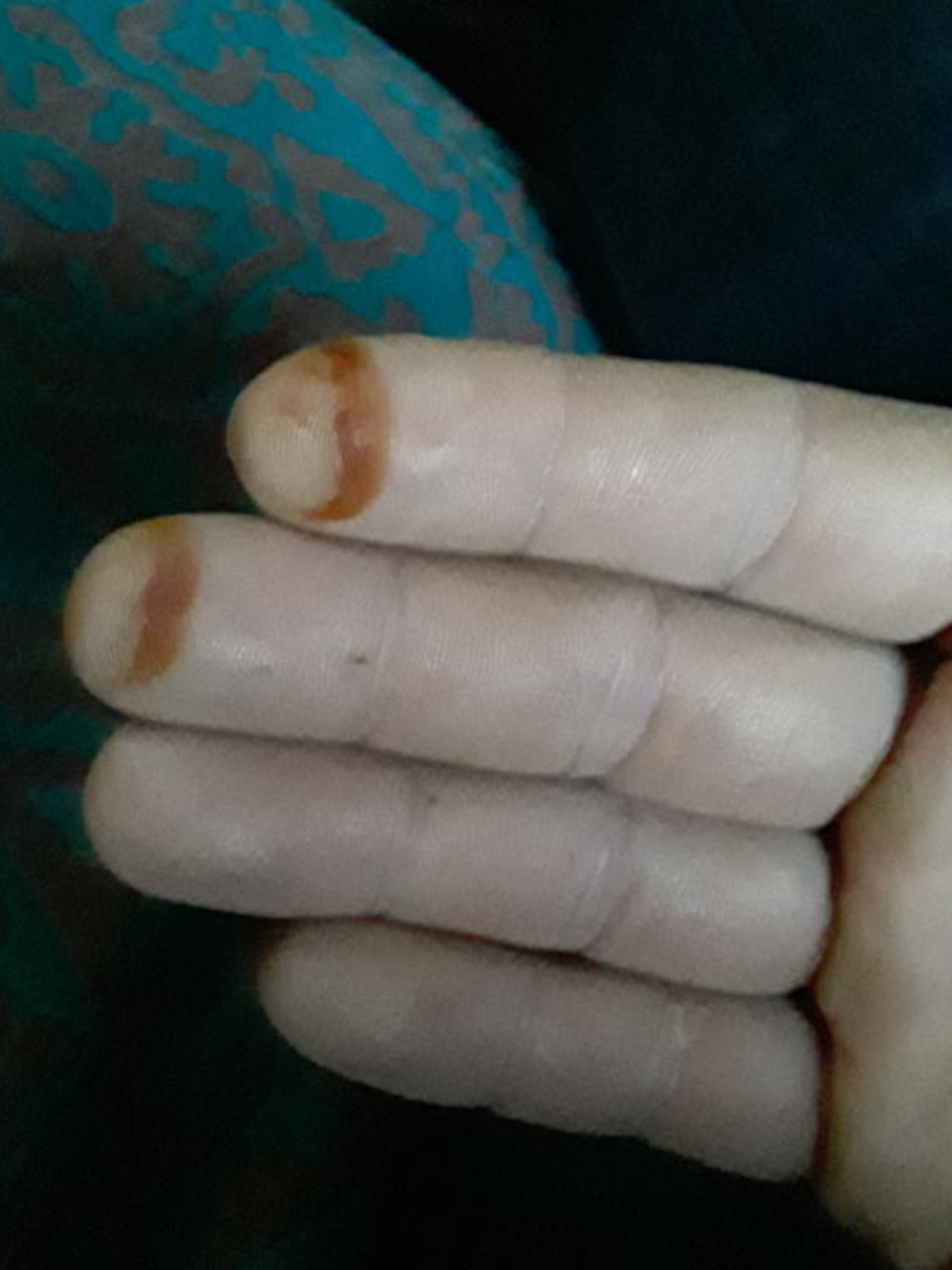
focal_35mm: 36
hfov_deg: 39.6
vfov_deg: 51.4
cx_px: 407
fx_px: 1320
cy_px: 656
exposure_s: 1/10
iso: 1000
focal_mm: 2.2
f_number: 1.9
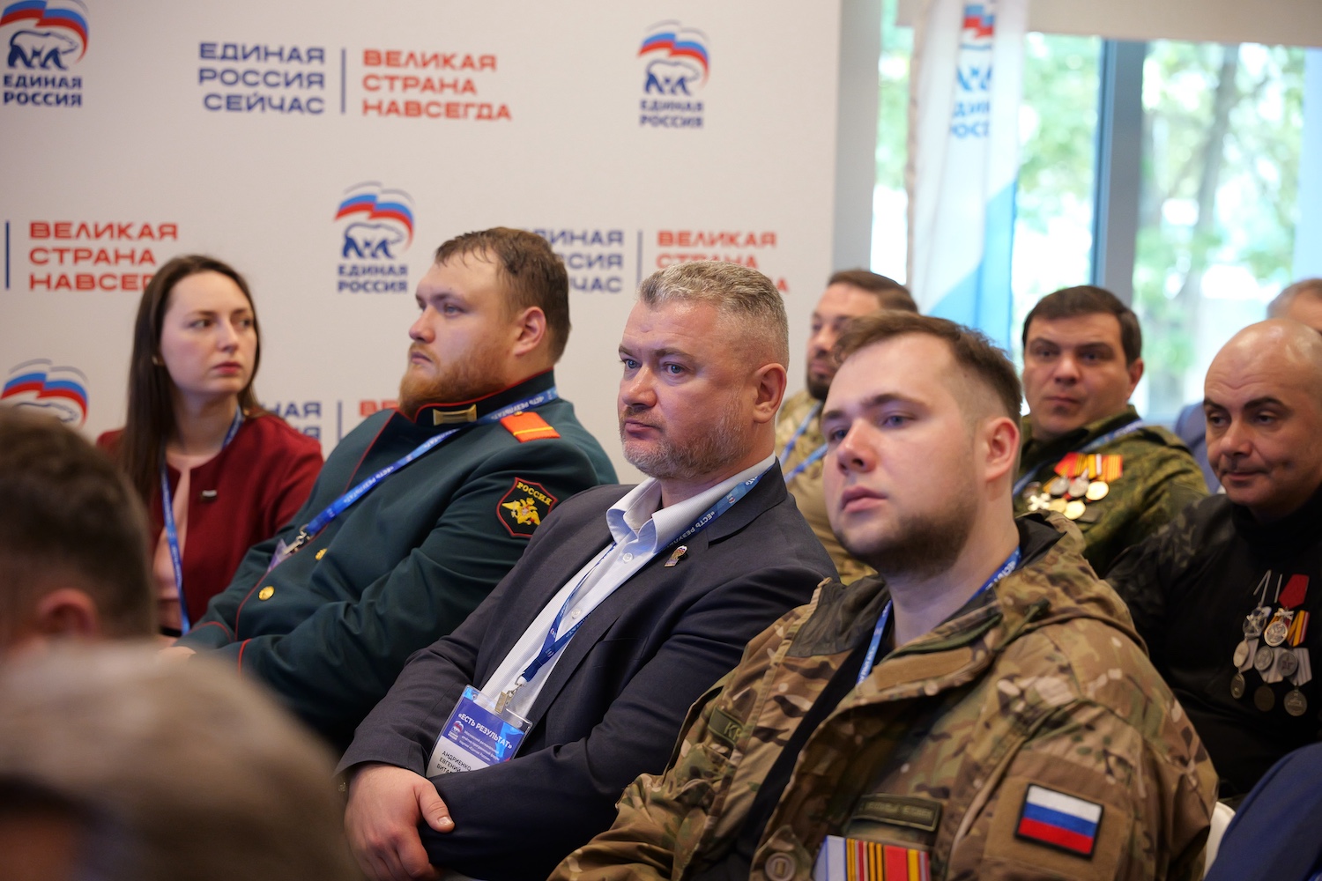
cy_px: 440
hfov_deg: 28.8
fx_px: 2570
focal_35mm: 70
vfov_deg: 19.5
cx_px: 661
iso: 5000
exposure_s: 1/400
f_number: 3.2
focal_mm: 70
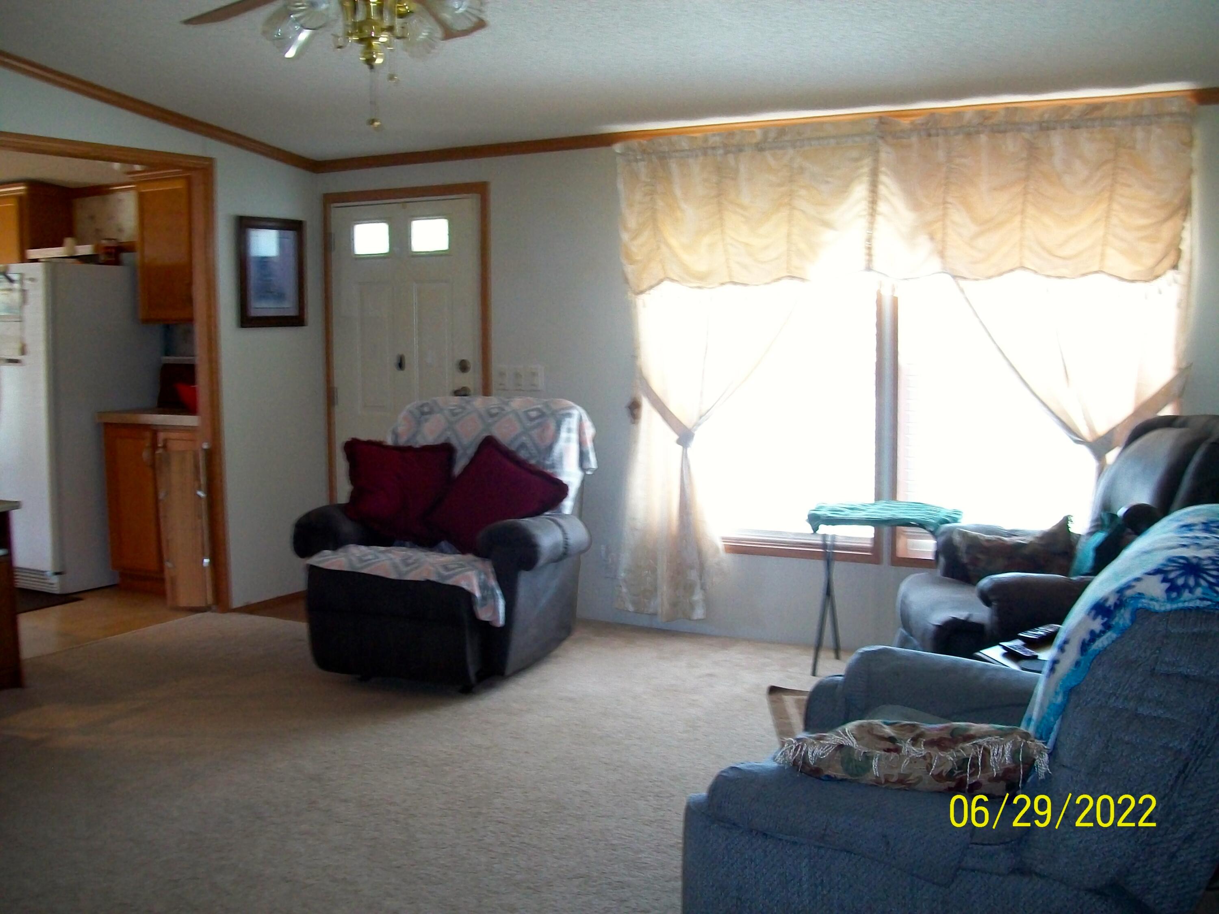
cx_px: 610
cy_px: 457
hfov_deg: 51.4
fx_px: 1268
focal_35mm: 36
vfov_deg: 39.7
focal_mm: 6
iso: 160
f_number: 2.7
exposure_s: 1/30
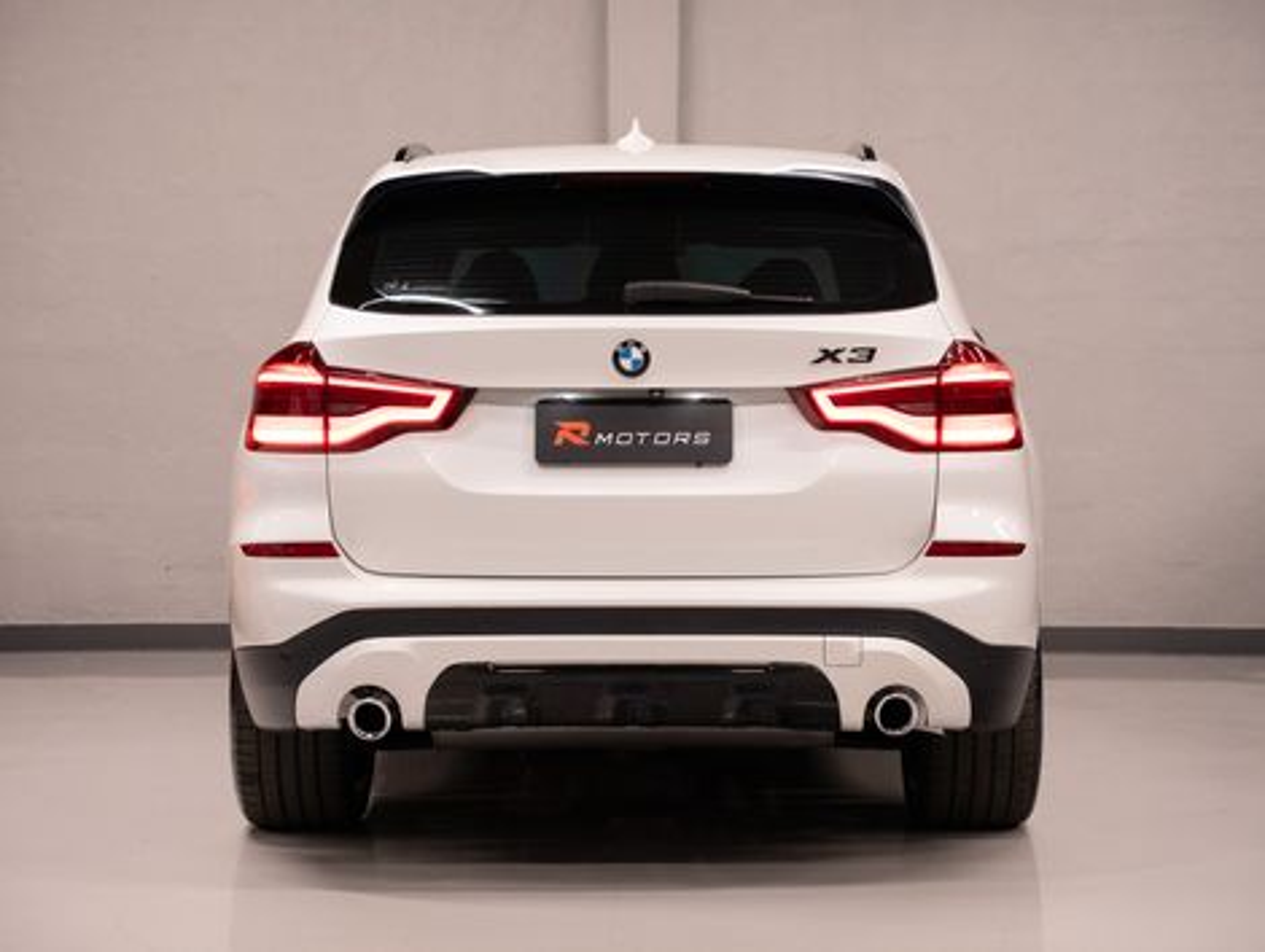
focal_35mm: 72
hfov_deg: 27.0
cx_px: 632
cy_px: 476
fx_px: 2636
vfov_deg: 20.5
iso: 3200
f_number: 4
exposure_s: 1/100
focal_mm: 66.3
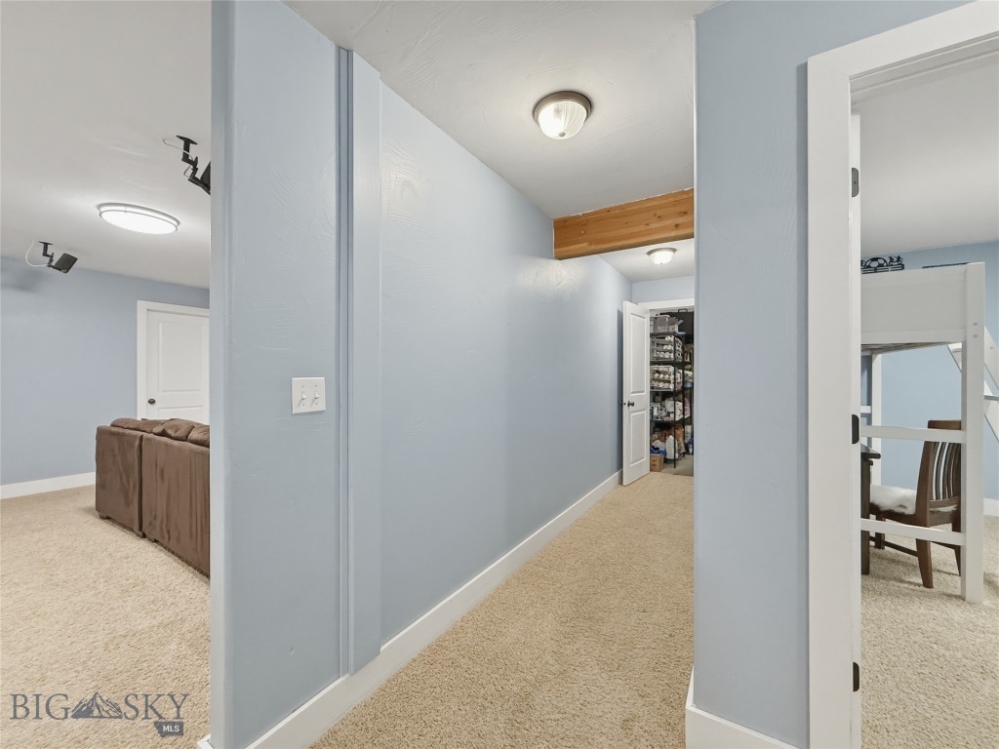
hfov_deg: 102.1
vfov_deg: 85.7
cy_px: 374
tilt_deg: +0.6
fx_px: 404
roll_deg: -0.1
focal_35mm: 14
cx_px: 500
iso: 400
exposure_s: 1/60
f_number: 2.2
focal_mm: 2.2
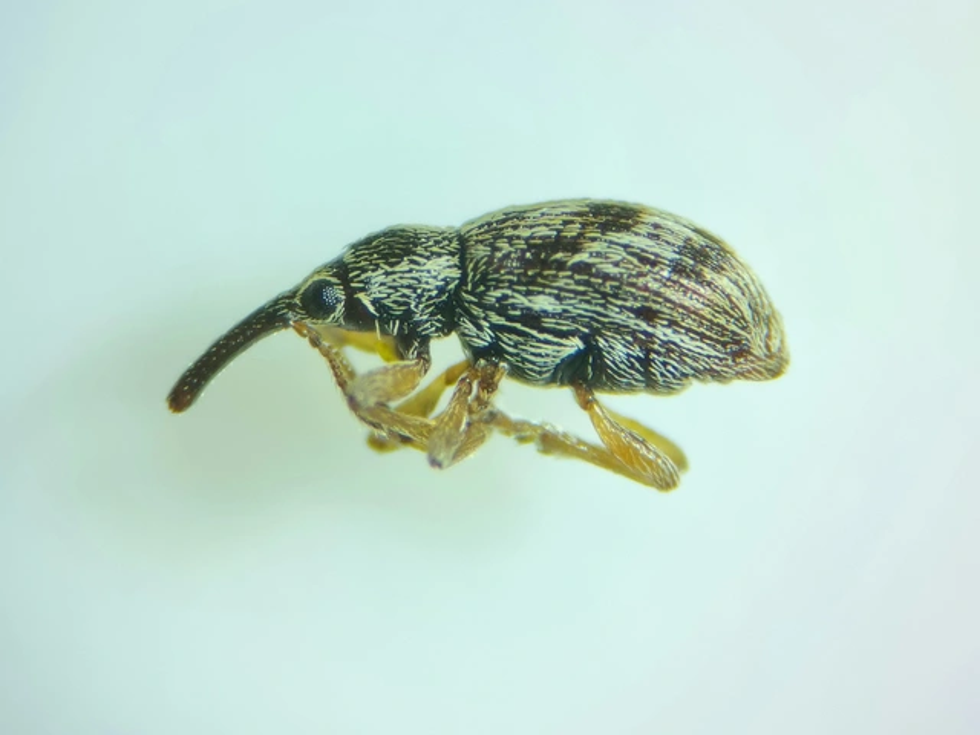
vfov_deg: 51.4
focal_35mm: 27
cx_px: 490
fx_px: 764
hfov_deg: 65.3
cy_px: 368
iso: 40
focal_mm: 5.9
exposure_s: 1/100
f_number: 2
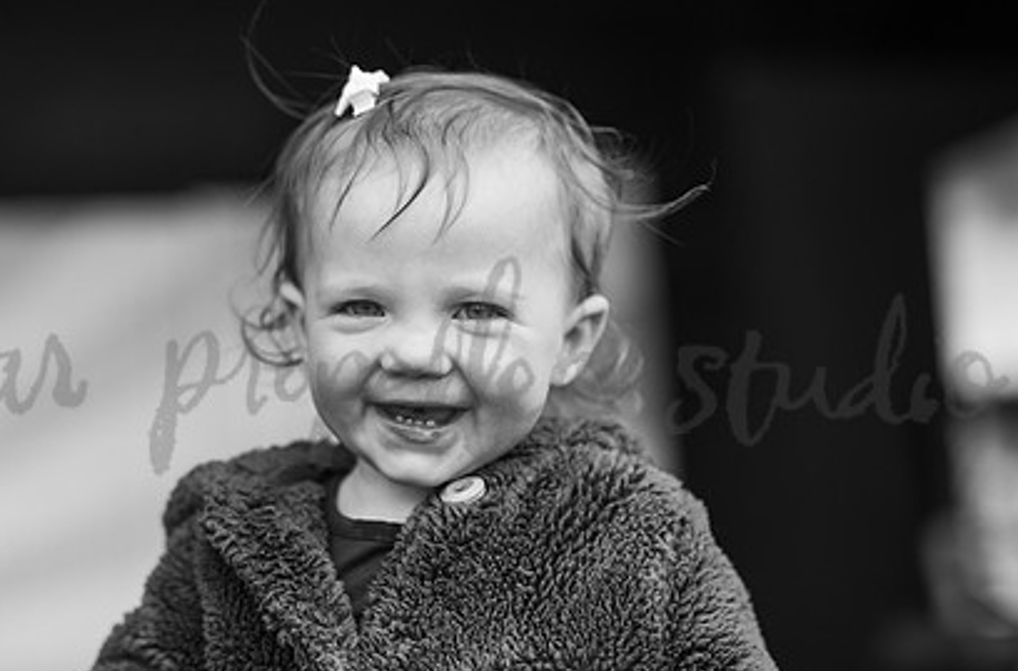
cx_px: 331
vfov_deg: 17.8
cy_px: 327
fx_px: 2142
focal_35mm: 76
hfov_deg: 26.6
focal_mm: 50
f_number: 1.8
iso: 250
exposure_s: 1/400
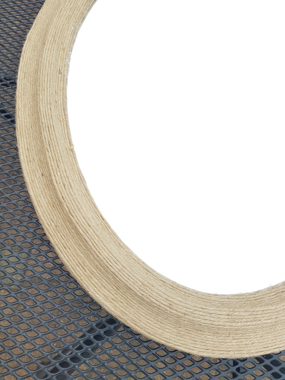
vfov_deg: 67.3
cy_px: 190
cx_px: 142
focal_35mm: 26
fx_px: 285
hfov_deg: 53.1
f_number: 1.7
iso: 40
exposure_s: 1/200
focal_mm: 4.2
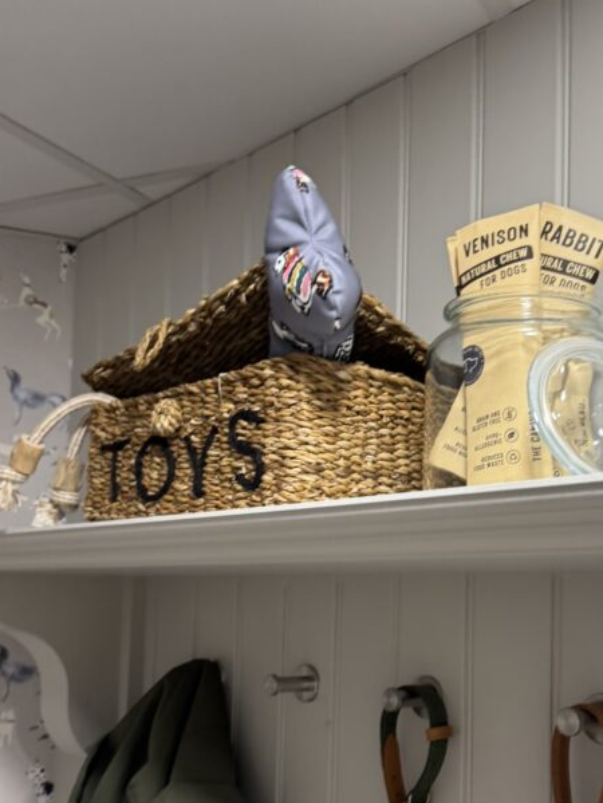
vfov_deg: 45.0
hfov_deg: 34.8
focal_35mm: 41
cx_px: 410
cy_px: 544
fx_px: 951
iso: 160
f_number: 1.78
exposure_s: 1/50
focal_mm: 6.76
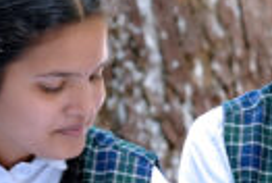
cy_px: 51
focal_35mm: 663
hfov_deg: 3.1
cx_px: 46
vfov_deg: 2.1
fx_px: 5021
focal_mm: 85
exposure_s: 1/160
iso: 250
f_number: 2.8
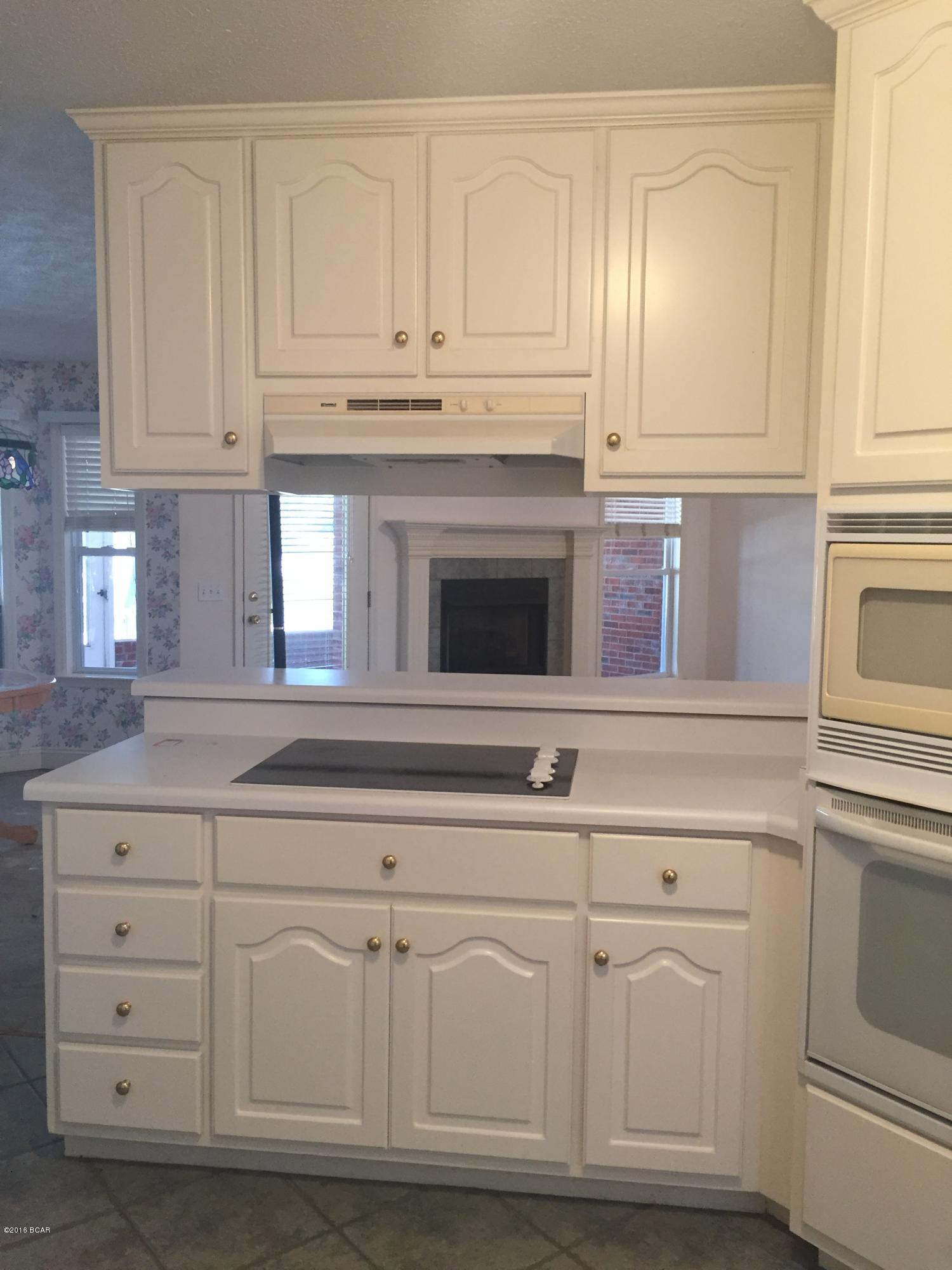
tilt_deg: -4.3
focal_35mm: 29
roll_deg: -0.6
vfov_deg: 61.7
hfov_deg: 48.2
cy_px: 635
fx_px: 1063
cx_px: 476
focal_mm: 4.15
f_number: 2.2
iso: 125
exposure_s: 1/30
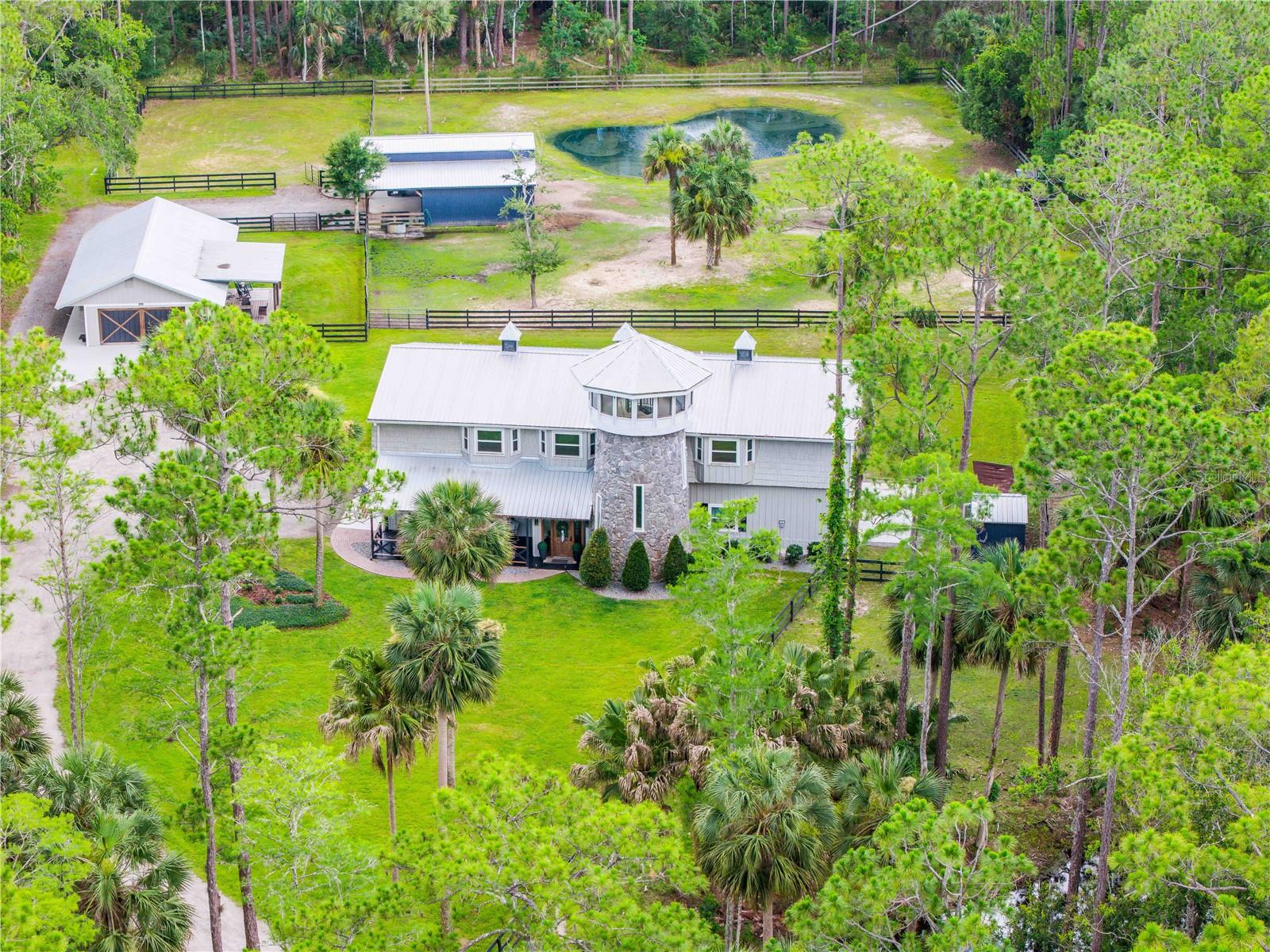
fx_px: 2568
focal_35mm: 70
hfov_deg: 27.8
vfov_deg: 21.0
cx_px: 635
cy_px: 476
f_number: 2.8
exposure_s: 1/60
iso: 100
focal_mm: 19.35
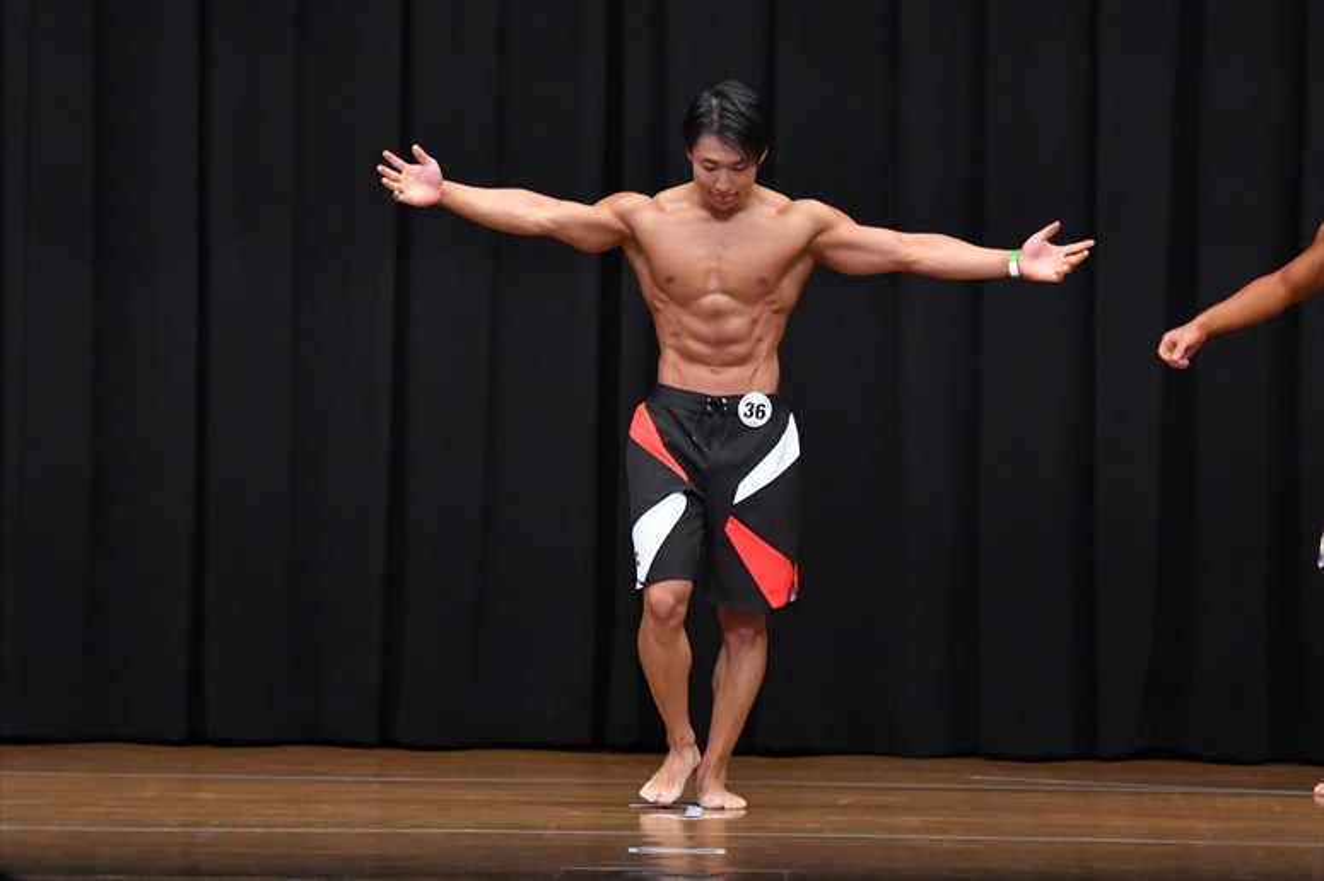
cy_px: 440
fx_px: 9374
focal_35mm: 255
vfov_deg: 5.4
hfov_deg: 8.1
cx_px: 662
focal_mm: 170
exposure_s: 1/400
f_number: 5.6
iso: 8000
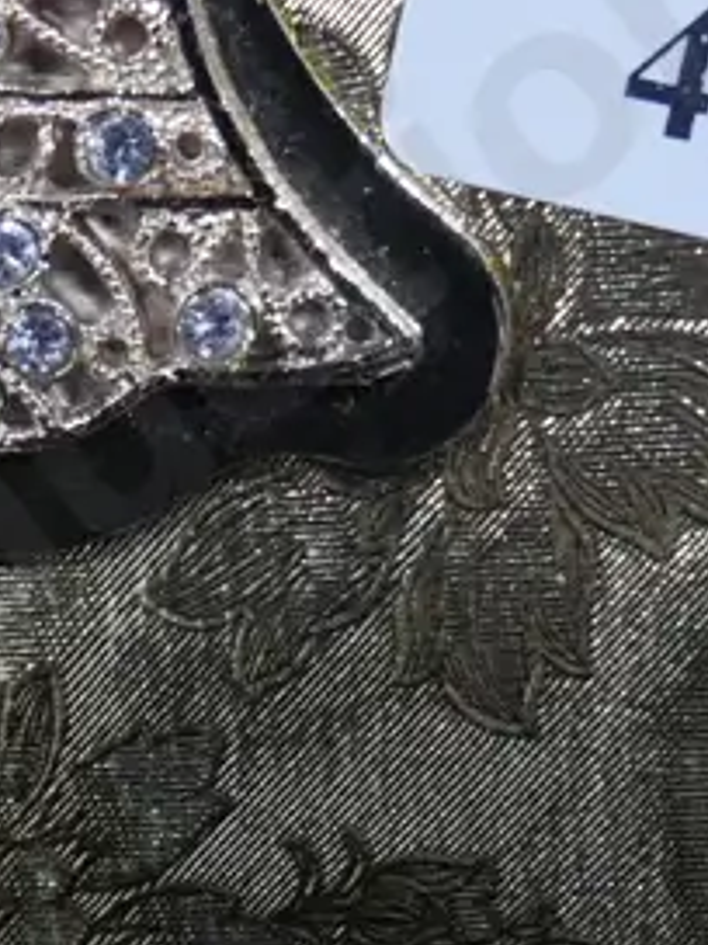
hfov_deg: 13.0
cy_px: 424
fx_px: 3082
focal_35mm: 113
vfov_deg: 17.4
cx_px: 139
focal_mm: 15
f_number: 3.6
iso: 500
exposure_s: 1/60
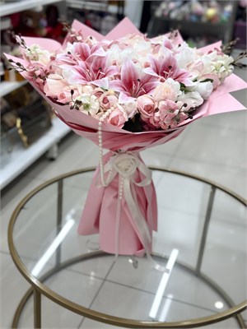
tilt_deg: -27.4
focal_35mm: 48
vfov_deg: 39.7
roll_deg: -5.6
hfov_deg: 30.3
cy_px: 164
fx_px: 457
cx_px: 124
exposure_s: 1/124
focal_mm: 6.86
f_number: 1.78
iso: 64
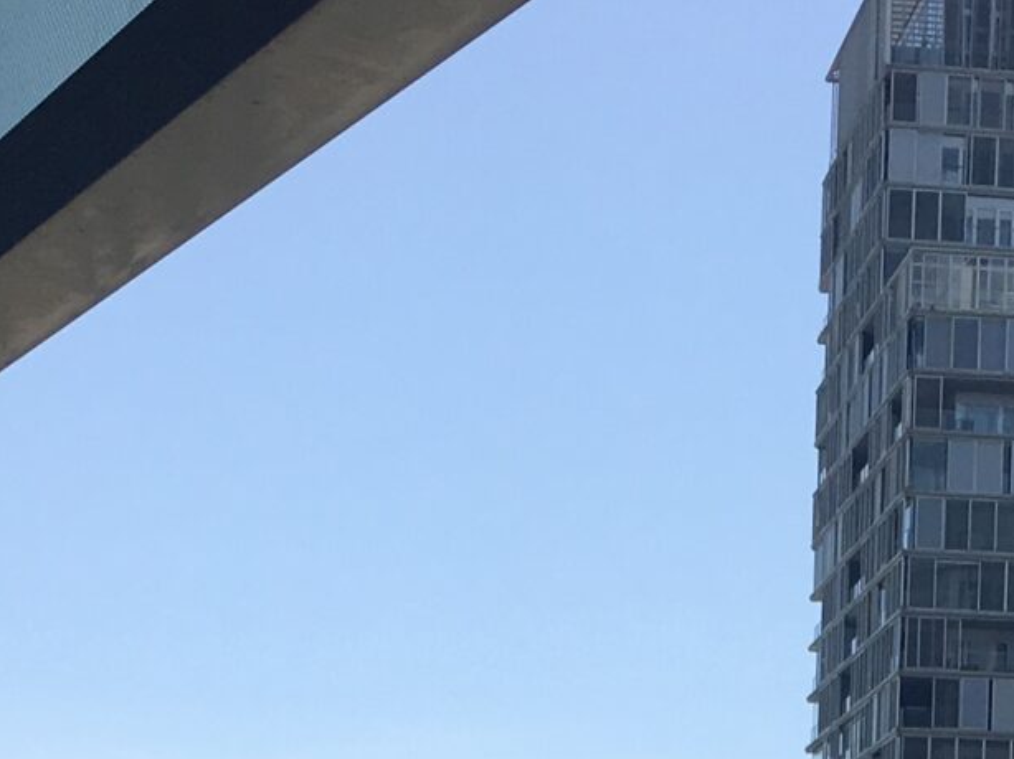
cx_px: 788
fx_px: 3543
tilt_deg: -3.4
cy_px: 1503
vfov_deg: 11.1
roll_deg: -2.7
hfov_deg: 16.2
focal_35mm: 121
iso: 25
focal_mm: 4.15
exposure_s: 1/1923
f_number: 2.2
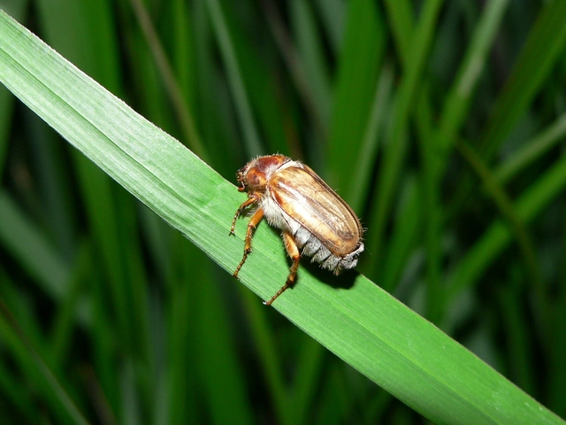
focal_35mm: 73
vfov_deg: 20.2
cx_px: 283
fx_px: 1194
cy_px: 212
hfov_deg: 26.7
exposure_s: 1/60
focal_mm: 12.1
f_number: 4
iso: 100
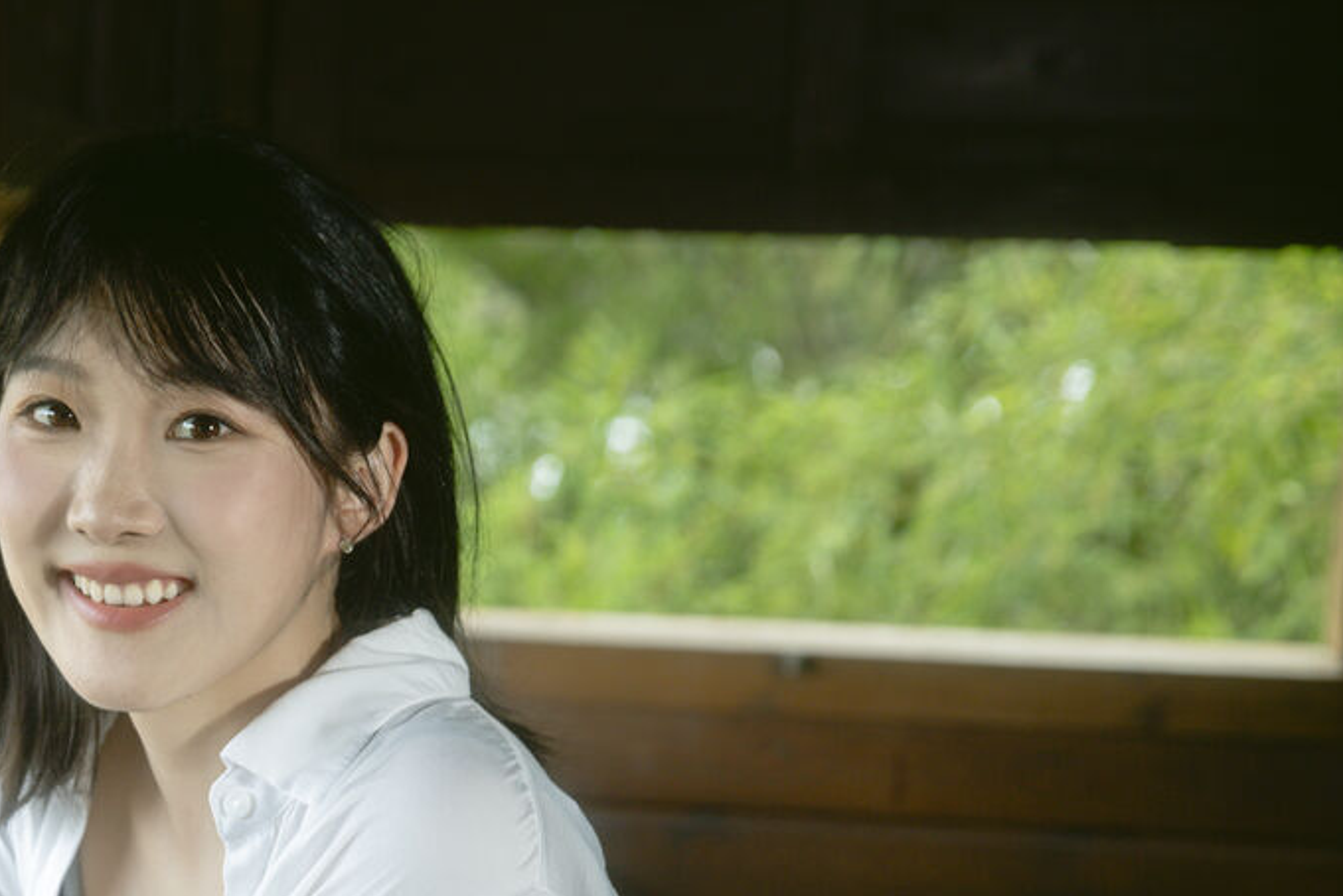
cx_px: 168
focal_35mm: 97
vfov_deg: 14.1
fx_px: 3620
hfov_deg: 20.6
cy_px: 691
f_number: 4
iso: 200
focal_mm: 55
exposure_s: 1/125
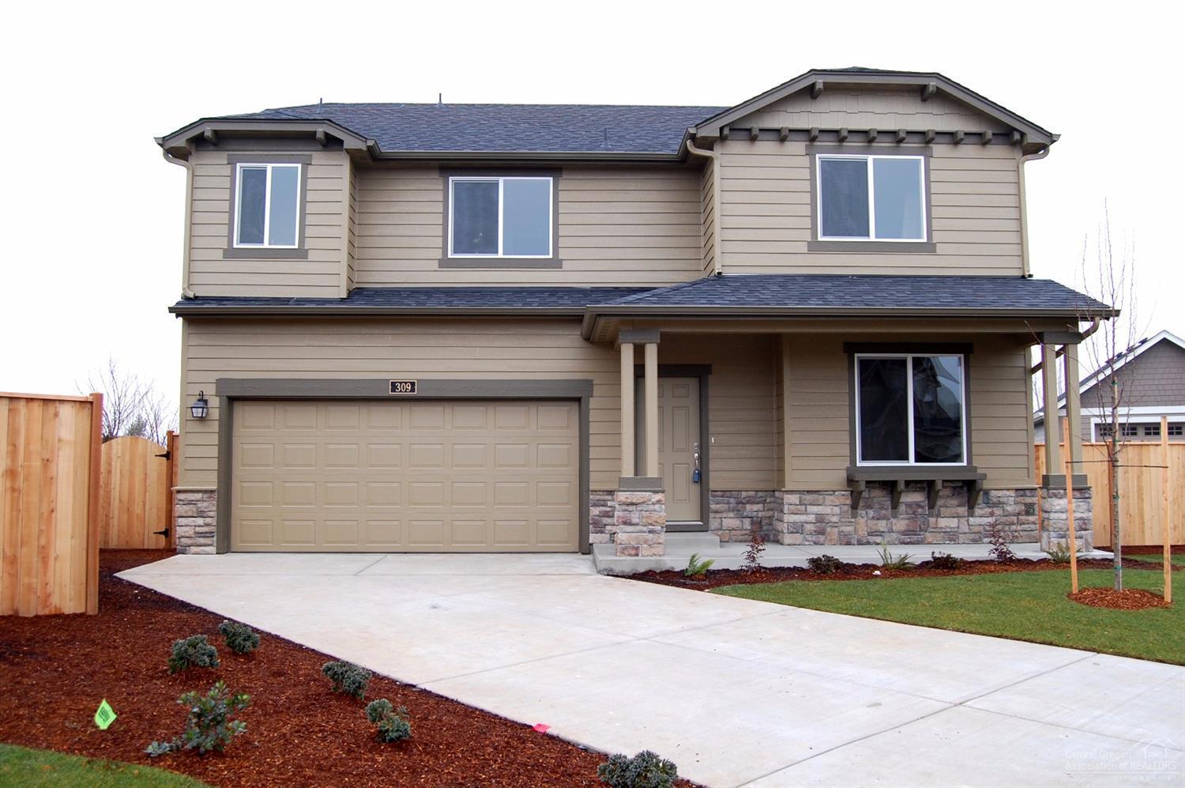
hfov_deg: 62.0
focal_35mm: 30
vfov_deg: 43.5
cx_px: 592
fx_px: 987
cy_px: 394
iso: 280
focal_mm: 20
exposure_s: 1/125
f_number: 5.6
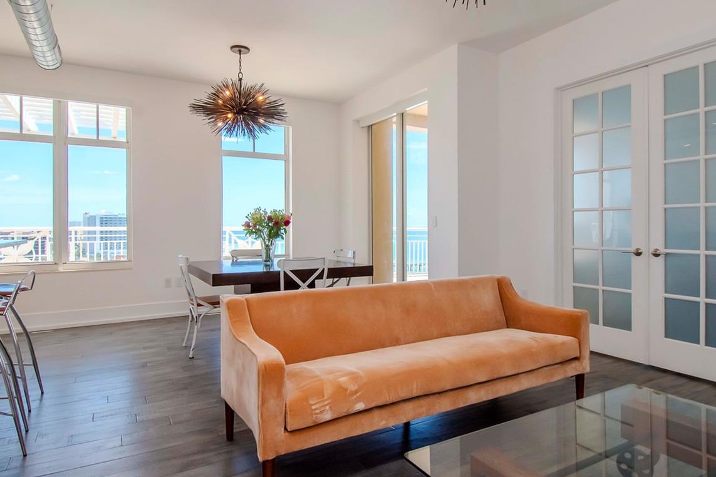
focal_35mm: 21
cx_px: 356
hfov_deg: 81.2
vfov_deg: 59.4
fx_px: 417
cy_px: 226
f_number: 18
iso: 800
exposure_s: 1/200
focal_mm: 10
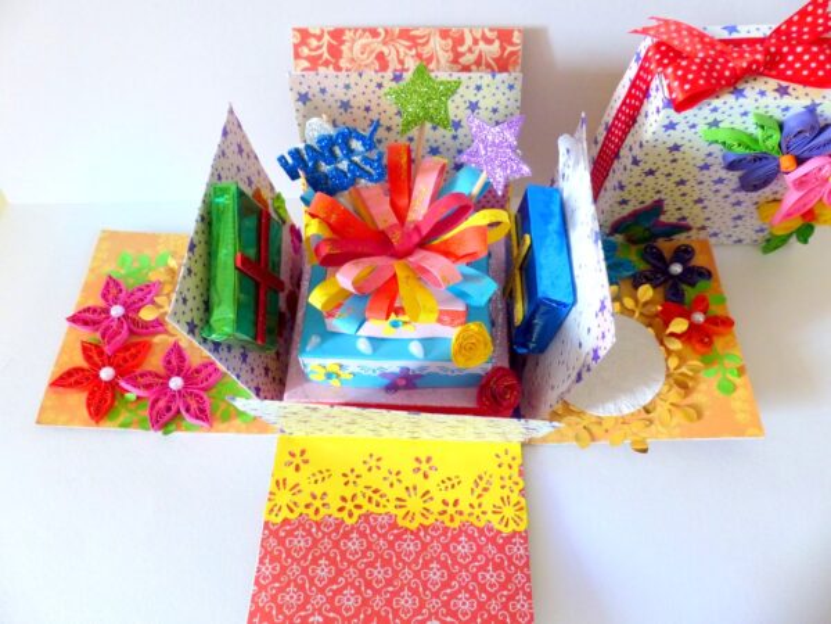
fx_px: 600
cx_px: 416
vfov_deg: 54.9
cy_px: 312
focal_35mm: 25
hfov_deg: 69.4
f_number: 2.8
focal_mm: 4.5
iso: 400
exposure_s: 1/40
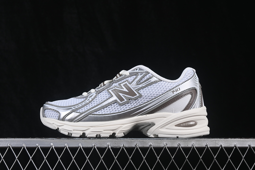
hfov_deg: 27.0
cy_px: 85
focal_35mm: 75
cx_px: 128
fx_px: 531
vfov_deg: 18.2
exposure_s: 1/80
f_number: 8
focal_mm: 50
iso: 160
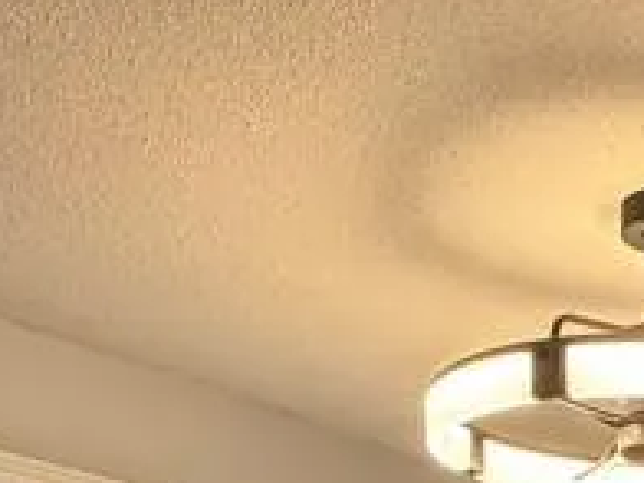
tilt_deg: -8.9
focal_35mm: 73
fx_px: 1358
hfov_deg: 25.4
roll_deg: -2.1
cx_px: 641
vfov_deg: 15.2
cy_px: 1032
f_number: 2.2
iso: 320
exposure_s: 1/60
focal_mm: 2.22
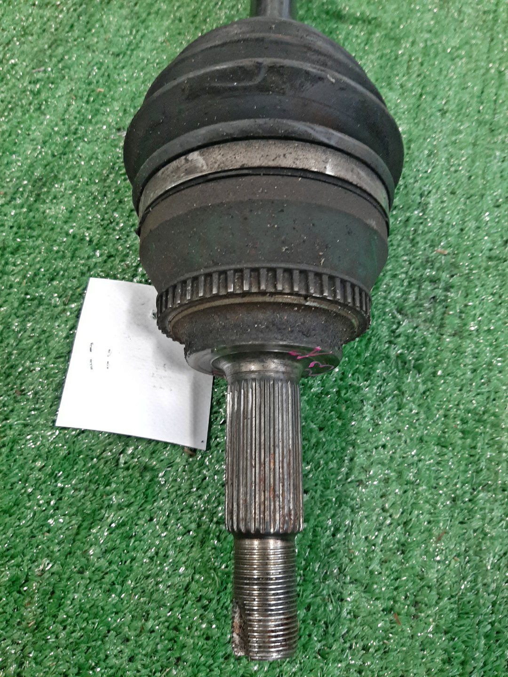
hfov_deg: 53.1
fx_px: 509
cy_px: 338
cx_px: 254
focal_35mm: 26
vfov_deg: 67.3
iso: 191
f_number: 1.7
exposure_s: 1/25
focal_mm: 3.93
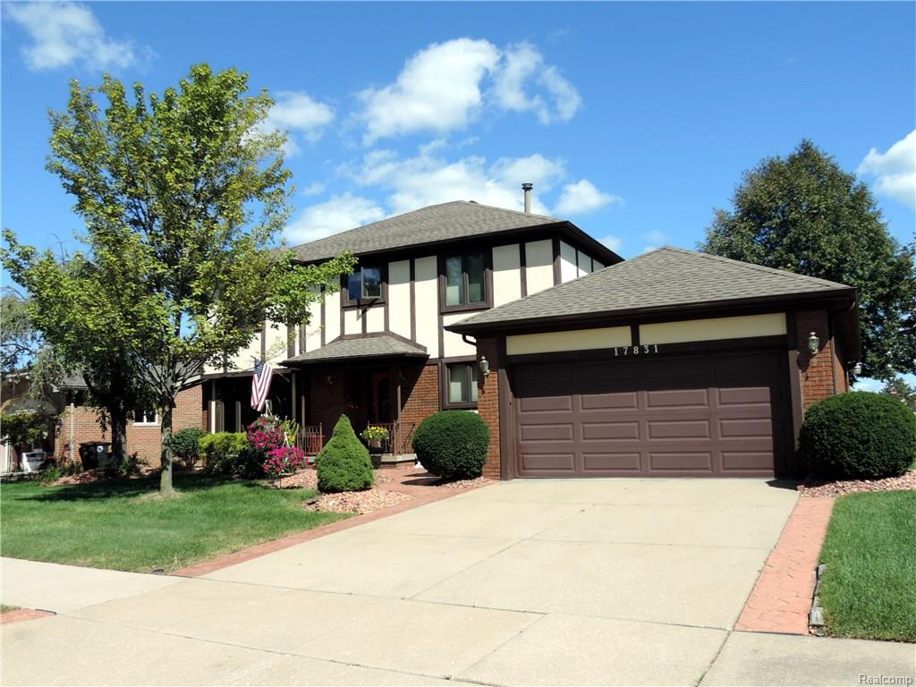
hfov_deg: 60.0
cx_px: 458
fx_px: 794
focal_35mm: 30
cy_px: 344
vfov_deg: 46.8
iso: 80
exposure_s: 1/1000
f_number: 3.1
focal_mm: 5.3
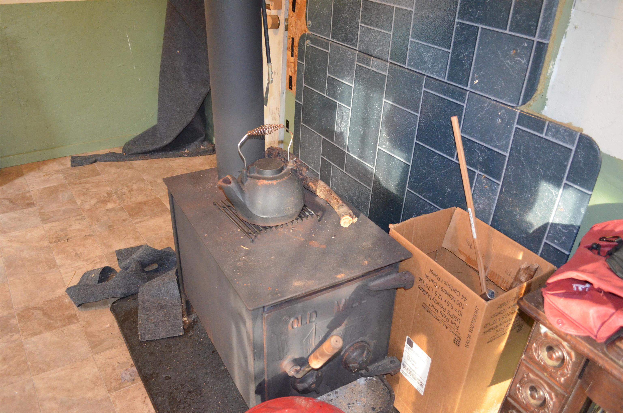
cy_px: 206
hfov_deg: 62.0
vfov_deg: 43.4
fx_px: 518
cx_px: 312
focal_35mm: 30
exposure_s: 1/60
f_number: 3.8
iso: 3200
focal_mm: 20
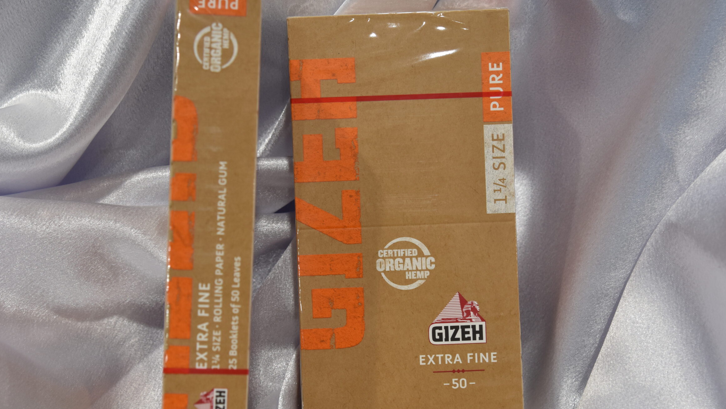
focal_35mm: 83
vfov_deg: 14.6
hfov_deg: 25.6
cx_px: 340
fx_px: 1598
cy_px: 242
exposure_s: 1/25
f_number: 5.6
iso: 500
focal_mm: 48
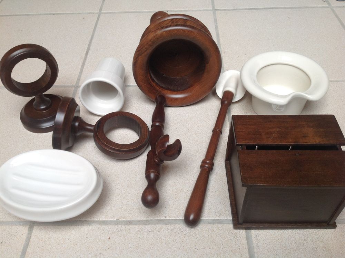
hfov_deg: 52.7
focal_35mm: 35
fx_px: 348
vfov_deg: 40.6
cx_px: 172
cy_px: 129
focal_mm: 4.28
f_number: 2.4
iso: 64
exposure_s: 1/30
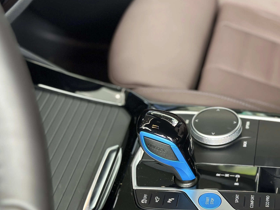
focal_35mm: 72
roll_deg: +1.0
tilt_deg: -39.9
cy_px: 138
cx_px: 176
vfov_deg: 20.4
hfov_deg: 26.9
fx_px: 582
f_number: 1.78
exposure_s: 1/49
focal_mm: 6.86
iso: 320
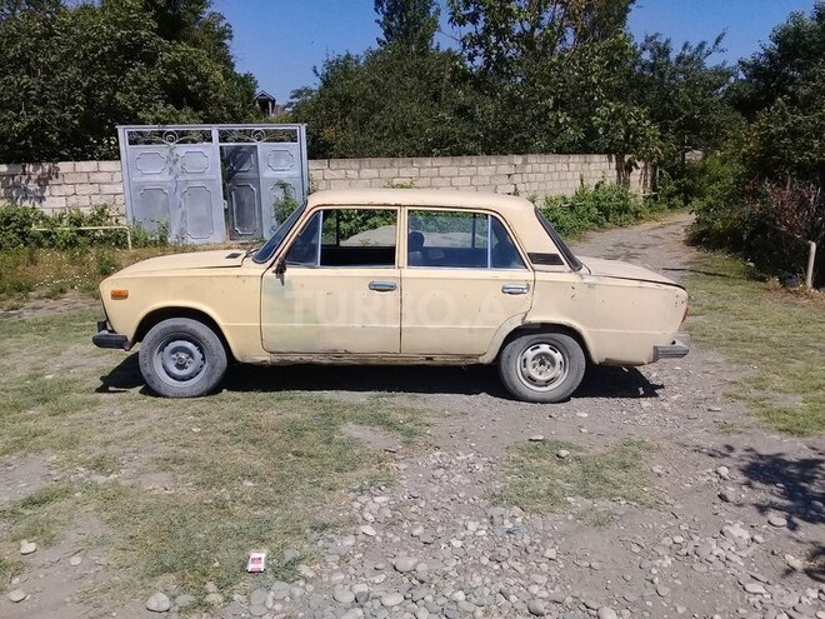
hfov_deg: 58.4
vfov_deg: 45.4
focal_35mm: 31
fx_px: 739
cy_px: 310
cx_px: 412
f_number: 2.2
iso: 50
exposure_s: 1/2257
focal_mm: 3.3
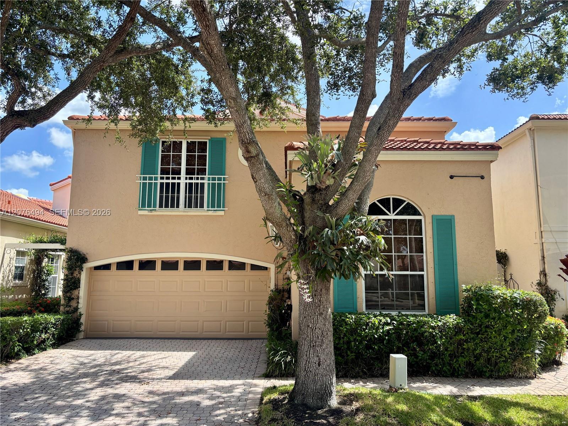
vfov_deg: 53.1
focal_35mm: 26
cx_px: 284
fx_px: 427
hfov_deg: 67.3
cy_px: 213
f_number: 1.6
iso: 50
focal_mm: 5.96
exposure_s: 1/927
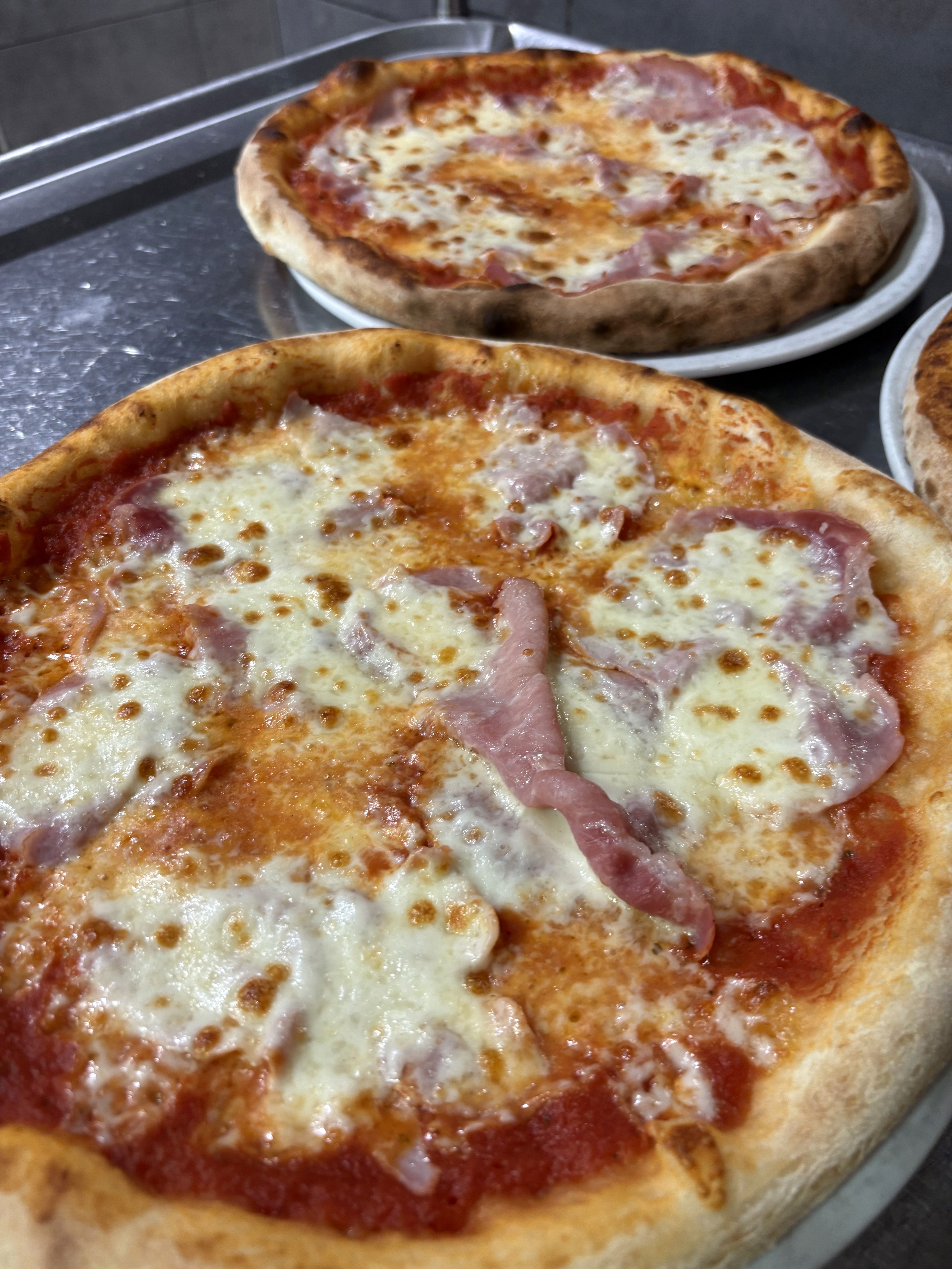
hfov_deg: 53.1
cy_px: 634
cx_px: 476
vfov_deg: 67.3
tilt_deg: -47.5
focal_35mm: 26
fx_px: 953
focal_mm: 5.96
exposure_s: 1/50
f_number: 1.6
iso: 125
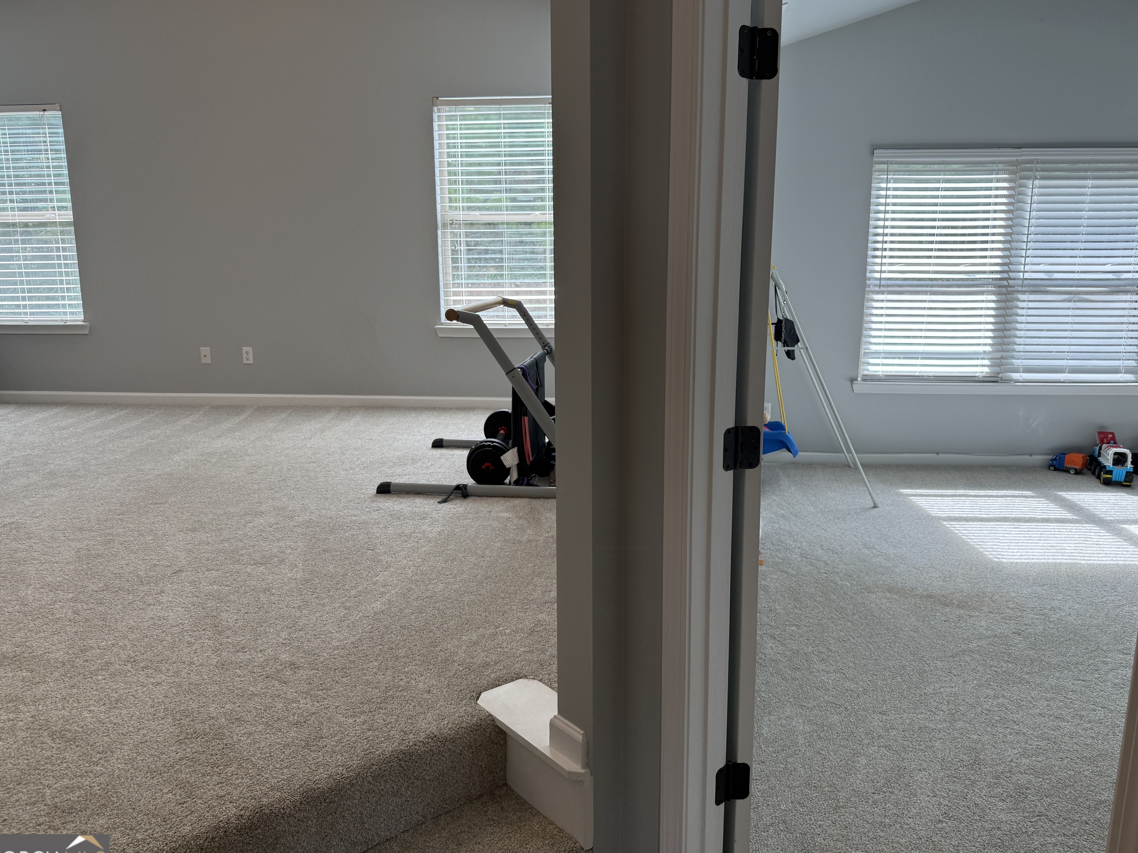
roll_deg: -0.1
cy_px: 418
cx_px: 587
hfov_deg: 67.3
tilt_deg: -11.5
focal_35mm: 26
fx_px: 855
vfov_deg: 53.1
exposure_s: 1/120
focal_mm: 6.76
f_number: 1.78
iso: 64
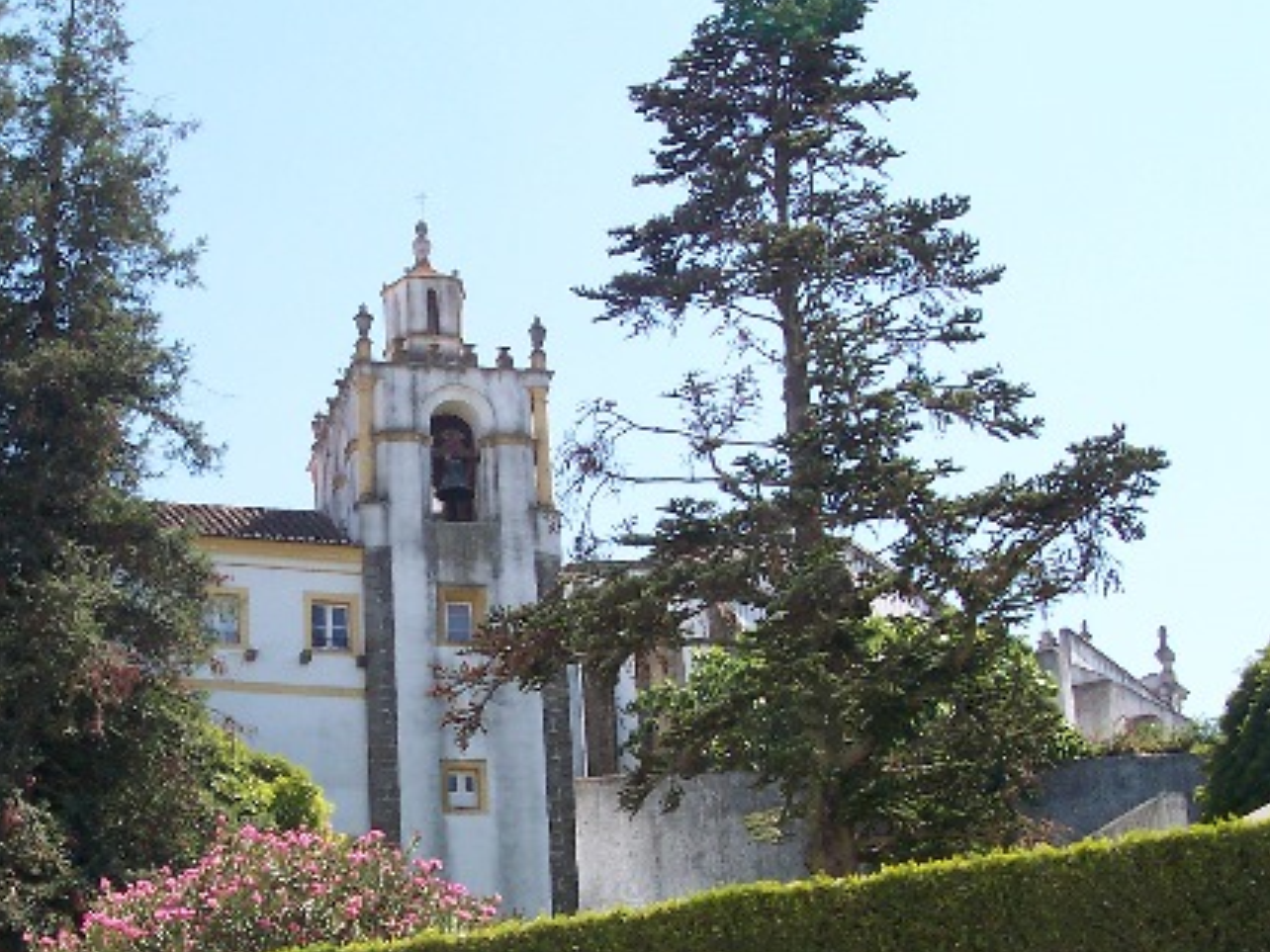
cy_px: 528
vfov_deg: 20.7
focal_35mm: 71
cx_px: 329
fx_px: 2605
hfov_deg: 27.1
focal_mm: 8
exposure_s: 1/350
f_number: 4.8
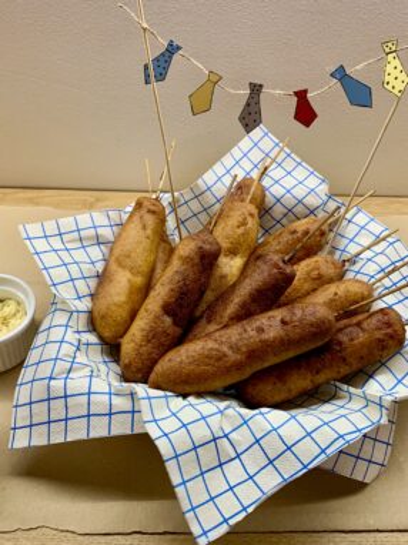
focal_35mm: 26
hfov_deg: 53.0
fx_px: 409
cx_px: 204
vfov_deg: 67.3
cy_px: 272
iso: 100
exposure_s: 1/63
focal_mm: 4.25
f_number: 1.8
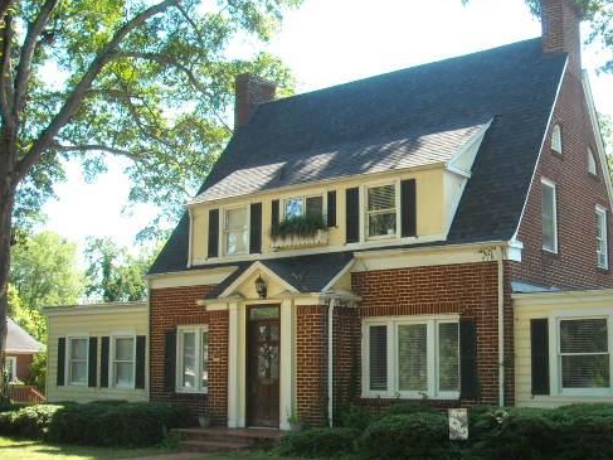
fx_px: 814
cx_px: 380
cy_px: 275
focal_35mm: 46
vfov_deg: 31.4
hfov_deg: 41.0
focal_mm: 5.7
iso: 64
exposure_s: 1/141
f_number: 2.8
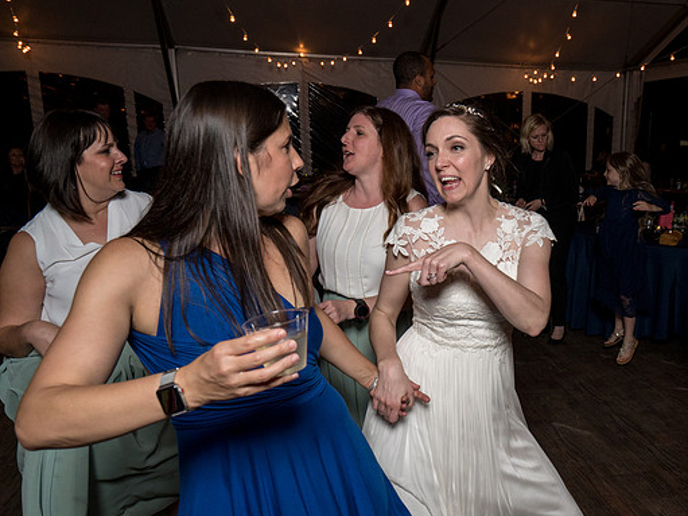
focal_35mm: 33
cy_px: 285
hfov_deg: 54.1
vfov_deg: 42.9
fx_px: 656
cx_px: 466
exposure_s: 1/200
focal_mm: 24
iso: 2000
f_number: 5.6
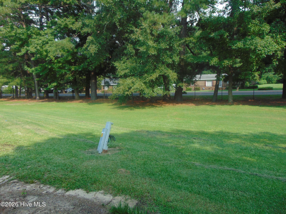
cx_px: 143
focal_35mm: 25
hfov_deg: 69.4
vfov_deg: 54.9
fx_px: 207
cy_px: 107
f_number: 3
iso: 80
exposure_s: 1/640
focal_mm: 4.5
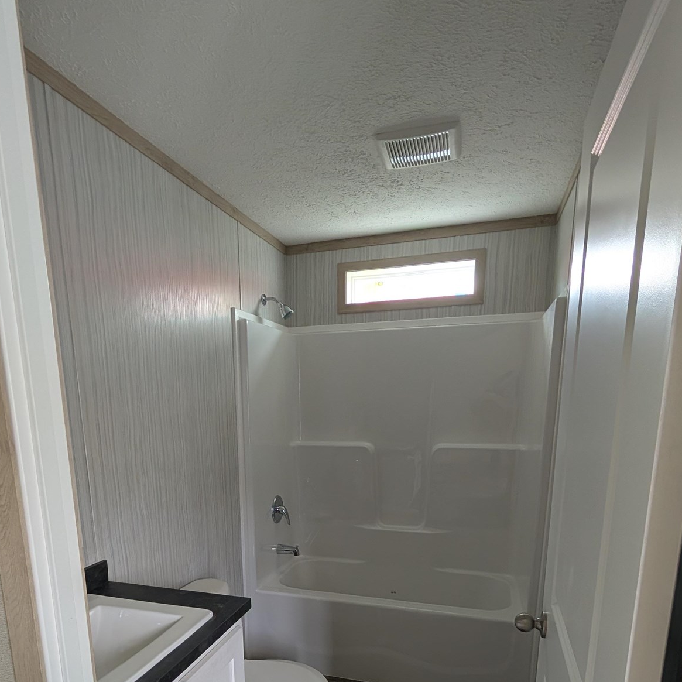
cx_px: 303
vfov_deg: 67.6
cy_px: 510
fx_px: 468
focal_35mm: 21
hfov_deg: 71.9
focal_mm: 2.02
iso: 55
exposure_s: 1/54.4
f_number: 1.7
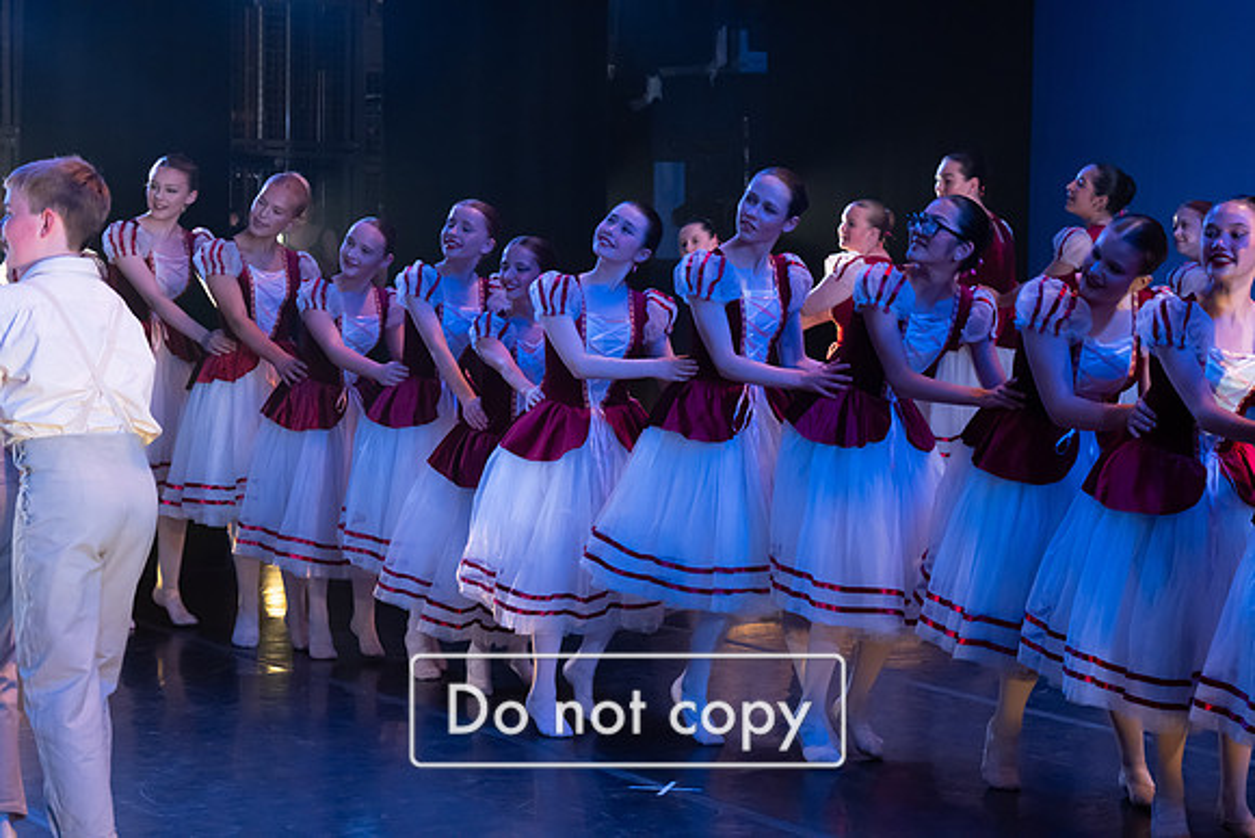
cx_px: 628
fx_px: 2859
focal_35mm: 82
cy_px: 419
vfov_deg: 16.7
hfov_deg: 24.8
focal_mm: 82
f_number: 7.1
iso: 4000
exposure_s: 1/160
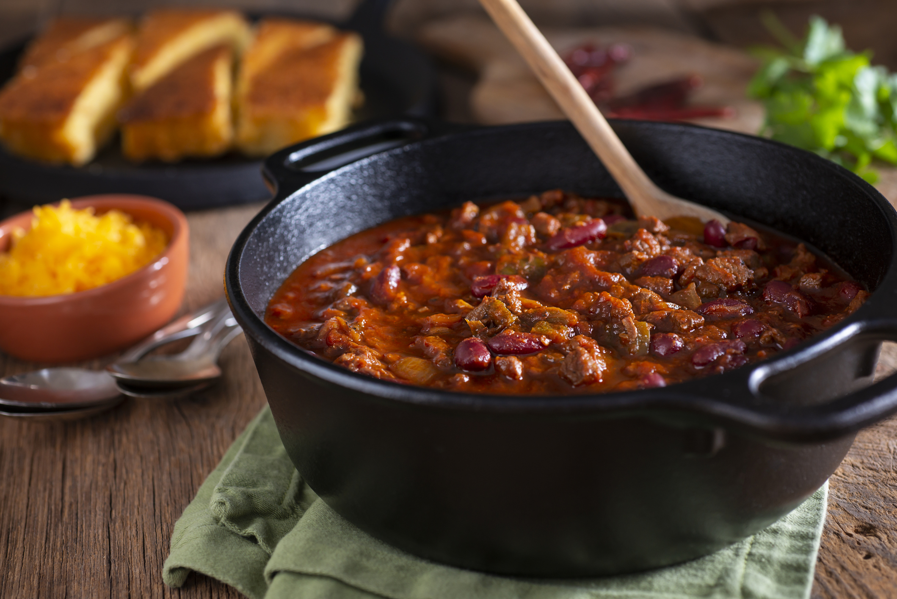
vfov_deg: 22.6
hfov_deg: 33.4
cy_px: 300
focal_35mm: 60
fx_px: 1495
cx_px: 448
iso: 400
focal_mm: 60
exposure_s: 1/160
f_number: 6.3
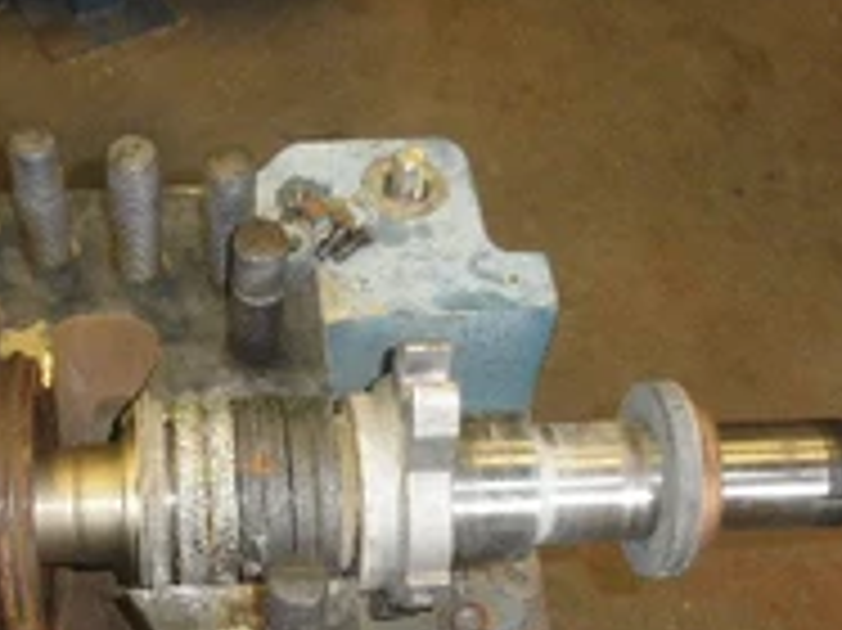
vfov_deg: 23.5
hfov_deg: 31.7
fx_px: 1459
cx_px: 216
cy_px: 612
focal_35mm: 60
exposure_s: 1/30
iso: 200
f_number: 3
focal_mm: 5
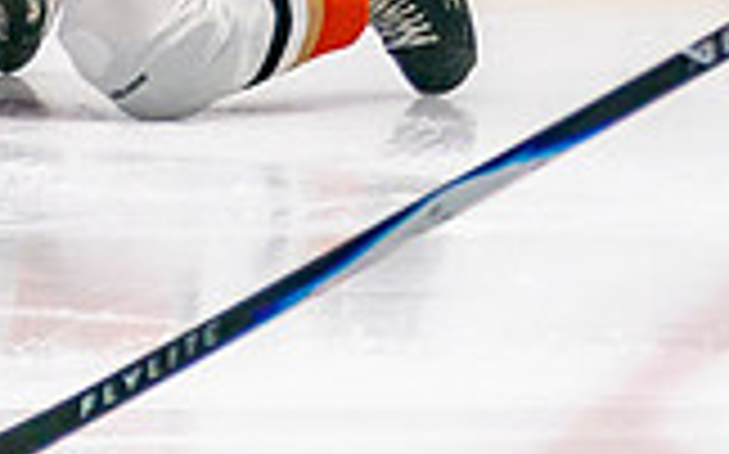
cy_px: 368
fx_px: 23785
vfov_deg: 1.1
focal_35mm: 1198
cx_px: -316
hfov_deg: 1.8
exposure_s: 1/640
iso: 640
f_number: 2.8
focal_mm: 125
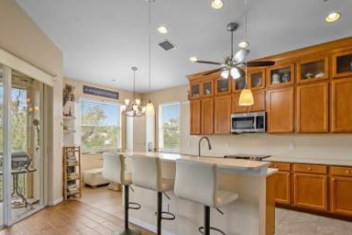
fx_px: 196
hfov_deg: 83.9
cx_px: 186
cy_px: 139
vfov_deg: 61.5
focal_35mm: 20
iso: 400
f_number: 8
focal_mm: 16
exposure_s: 1/50
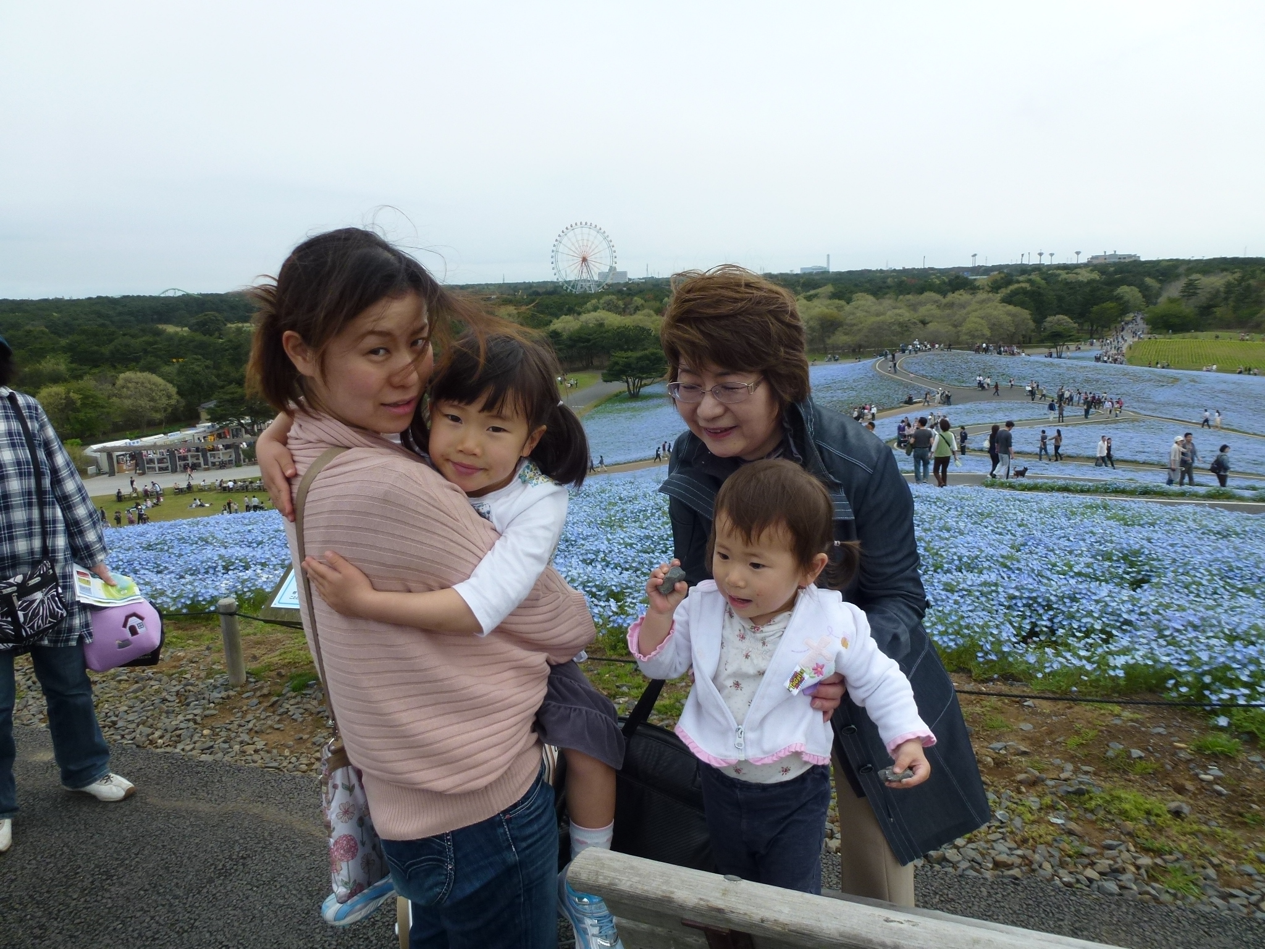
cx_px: 632
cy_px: 474
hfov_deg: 71.6
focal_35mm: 24
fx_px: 877
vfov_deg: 56.8
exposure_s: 1/800
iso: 100
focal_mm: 4.3
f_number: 3.3
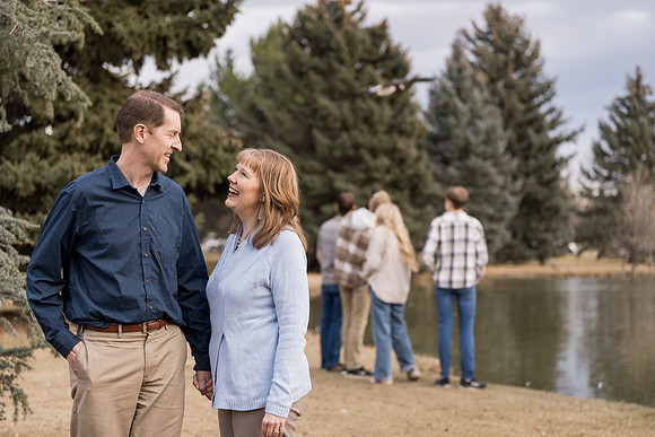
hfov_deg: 28.8
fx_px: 1274
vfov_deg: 19.5
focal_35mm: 70
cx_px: 328
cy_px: 218
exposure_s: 1/200
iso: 125
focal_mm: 70
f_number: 2.8
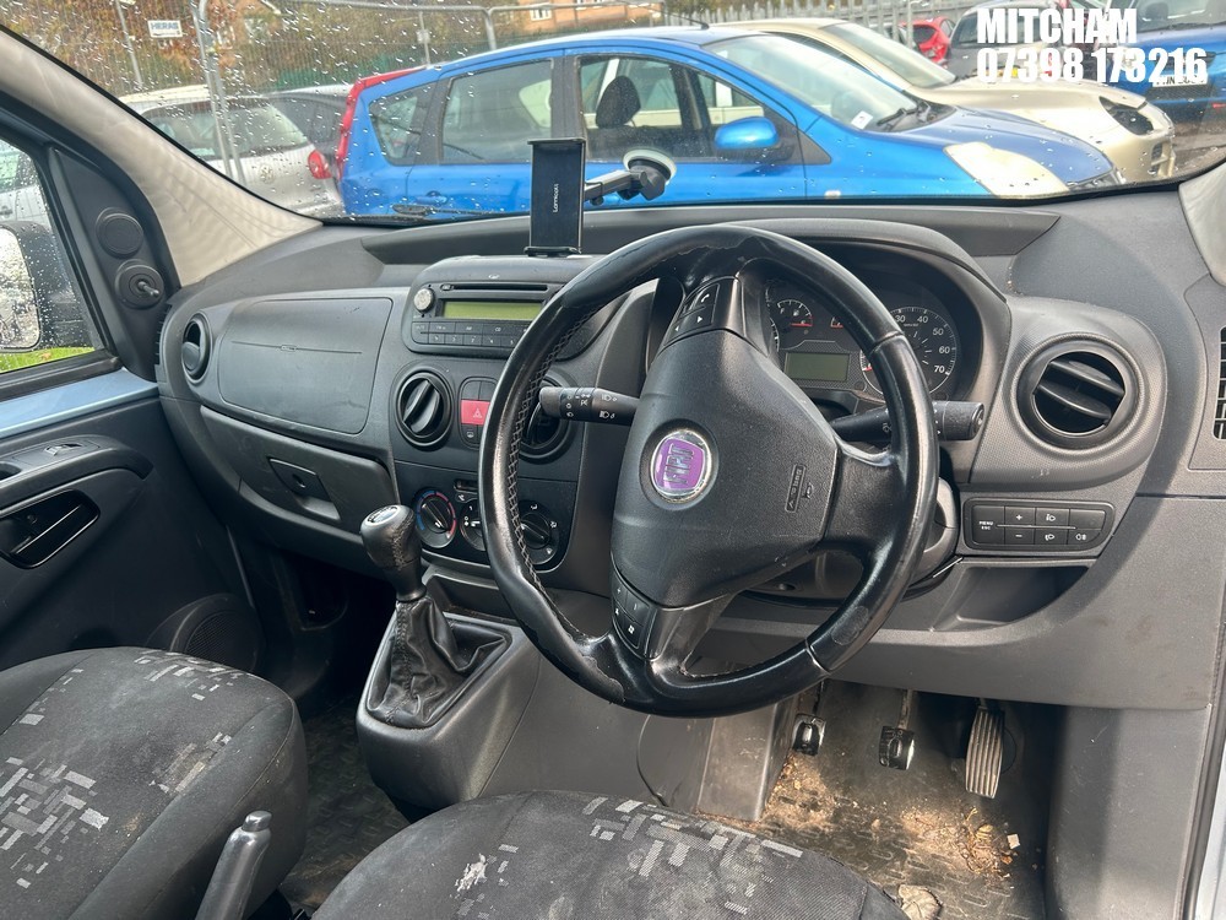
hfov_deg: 67.3
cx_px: 613
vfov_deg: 53.1
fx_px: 921
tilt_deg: -22.4
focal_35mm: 26
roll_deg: +8.0
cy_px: 460
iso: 40
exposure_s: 1/121
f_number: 1.5
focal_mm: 5.7
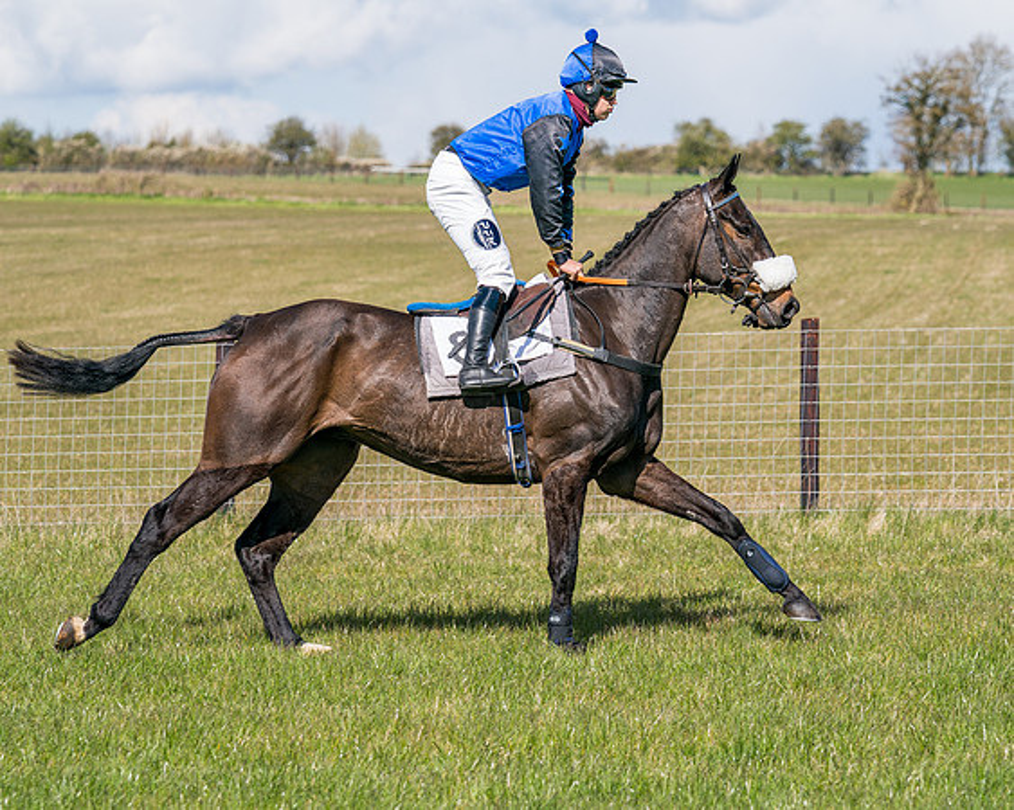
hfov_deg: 13.8
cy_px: 376
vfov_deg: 11.0
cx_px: 488
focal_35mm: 140
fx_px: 4204
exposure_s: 1/2000
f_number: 4
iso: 200
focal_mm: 103
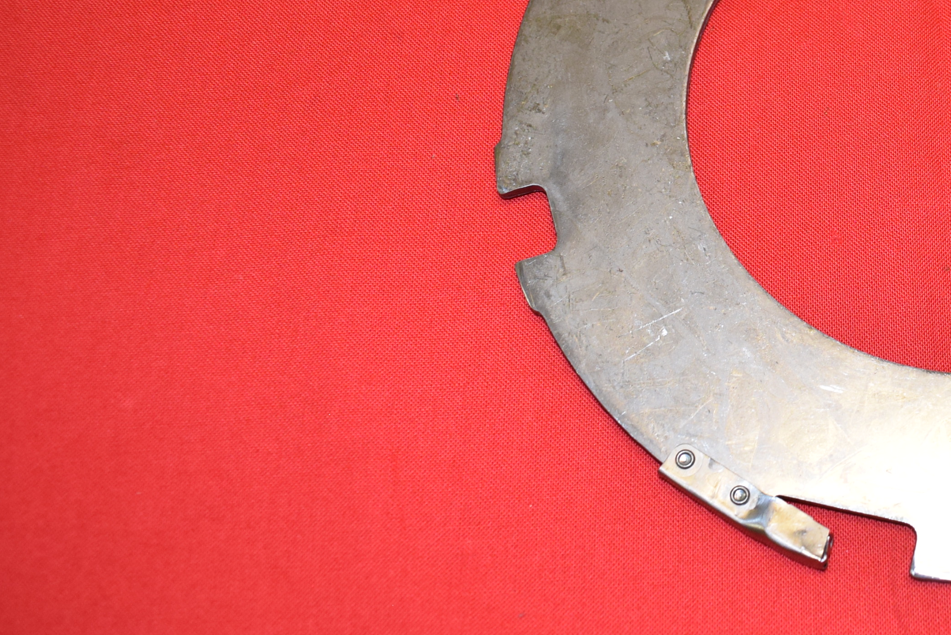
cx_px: 953
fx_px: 1533
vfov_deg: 23.2
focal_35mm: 58
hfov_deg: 31.8
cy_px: 177
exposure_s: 1/100
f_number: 5
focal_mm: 18
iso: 800
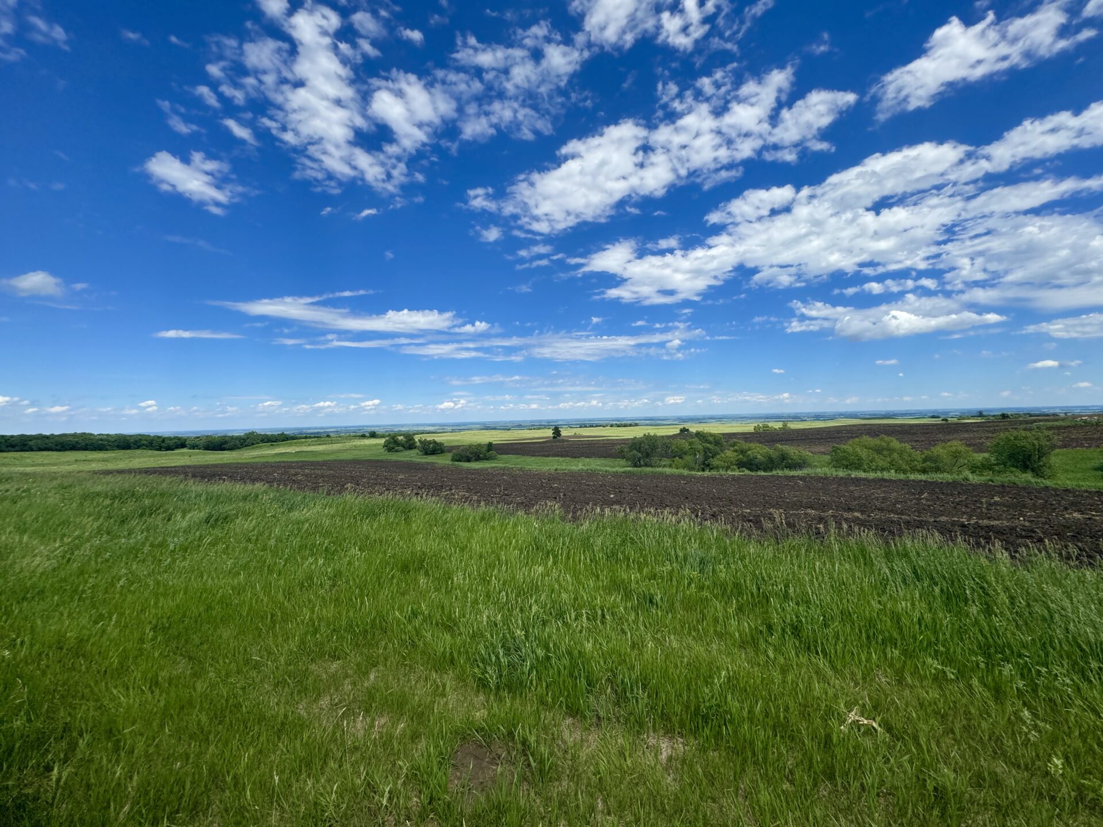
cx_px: 552
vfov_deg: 85.7
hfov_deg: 102.1
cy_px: 414
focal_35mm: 14
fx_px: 446
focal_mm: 2.22
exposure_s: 1/3106
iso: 50
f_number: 2.2
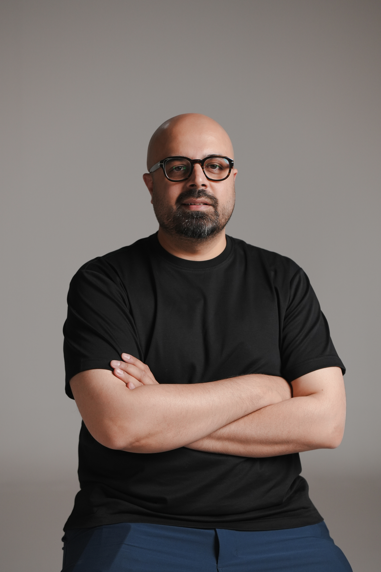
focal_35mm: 67
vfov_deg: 30.1
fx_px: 1064
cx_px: 190
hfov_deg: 20.3
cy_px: 286
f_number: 2.2
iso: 500
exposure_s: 1/200
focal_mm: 45
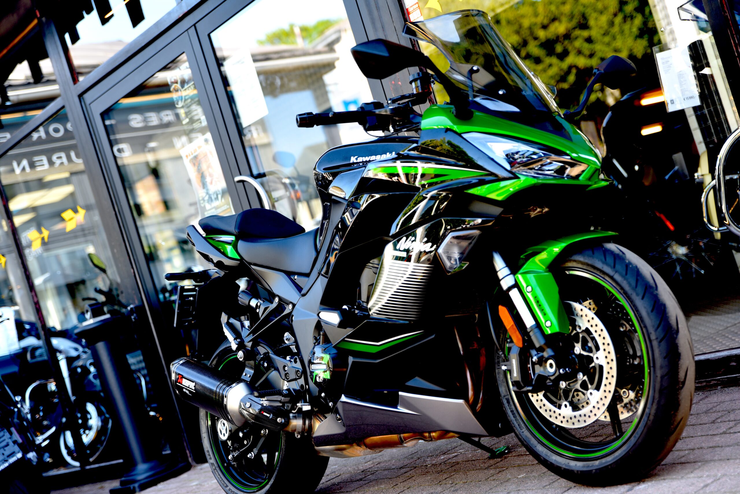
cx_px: 370
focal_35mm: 60
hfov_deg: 33.4
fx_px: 1234
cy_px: 247
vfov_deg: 22.6
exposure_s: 1/60
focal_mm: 60
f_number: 2.8
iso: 100
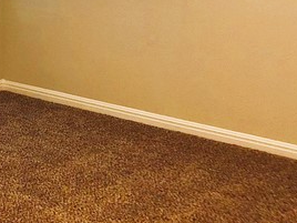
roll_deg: -0.4
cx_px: -52
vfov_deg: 12.9
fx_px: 918
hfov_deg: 17.6
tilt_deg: -0.5
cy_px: -134
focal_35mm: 107
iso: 25
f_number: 1.8
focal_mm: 3.99
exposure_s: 1/30
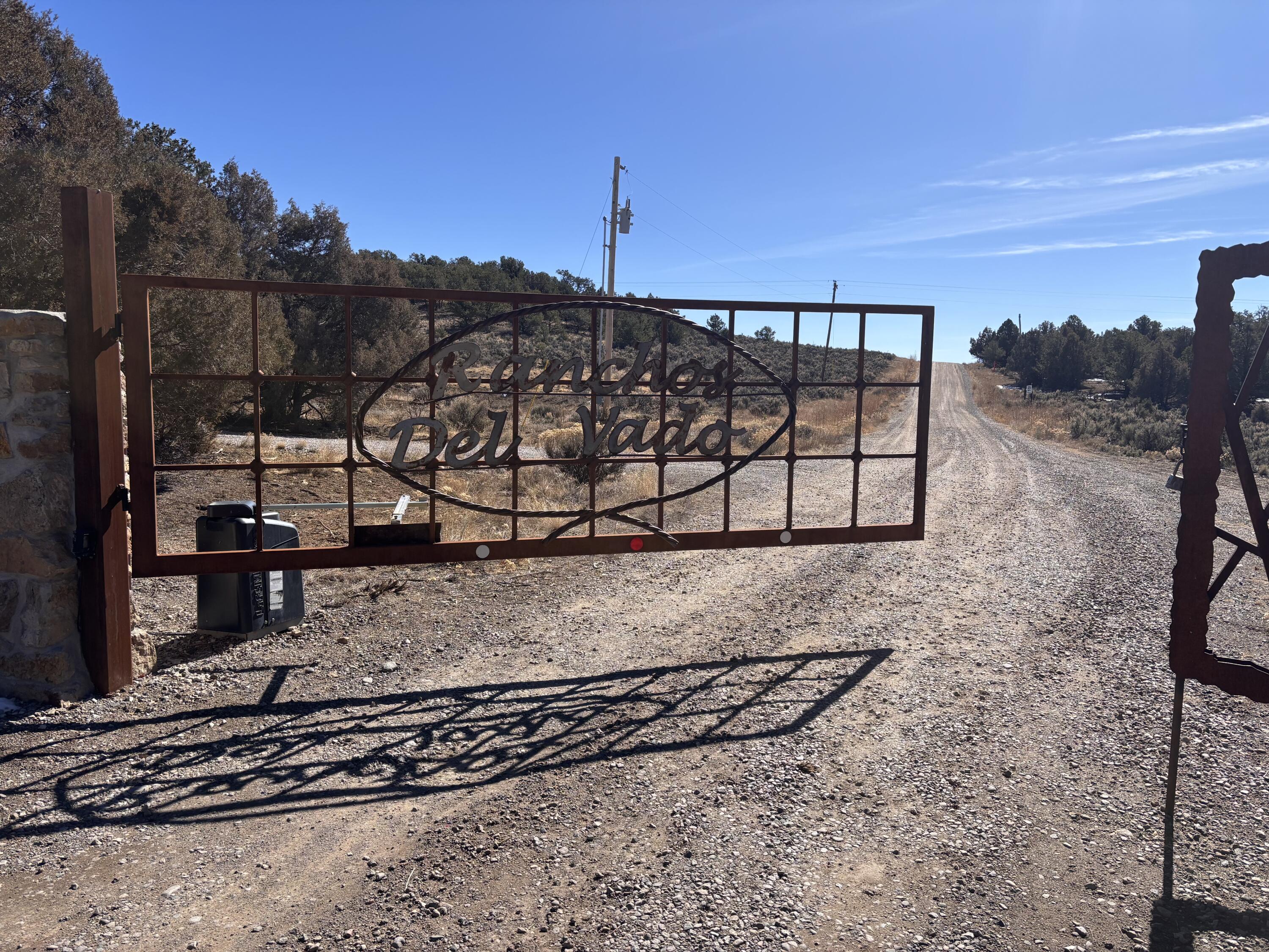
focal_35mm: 26
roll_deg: -0.5
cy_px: 476
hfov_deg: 67.3
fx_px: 953
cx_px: 634
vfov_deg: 53.1
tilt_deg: -4.4
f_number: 1.6
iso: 50
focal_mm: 5.96
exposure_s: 1/3650
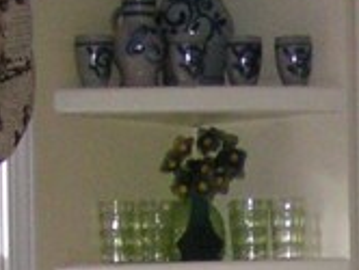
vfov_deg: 6.2
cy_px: 521
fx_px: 2430
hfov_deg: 8.3
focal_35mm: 234
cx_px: 549
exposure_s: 1/40
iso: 200
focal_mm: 5.8
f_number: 2.8
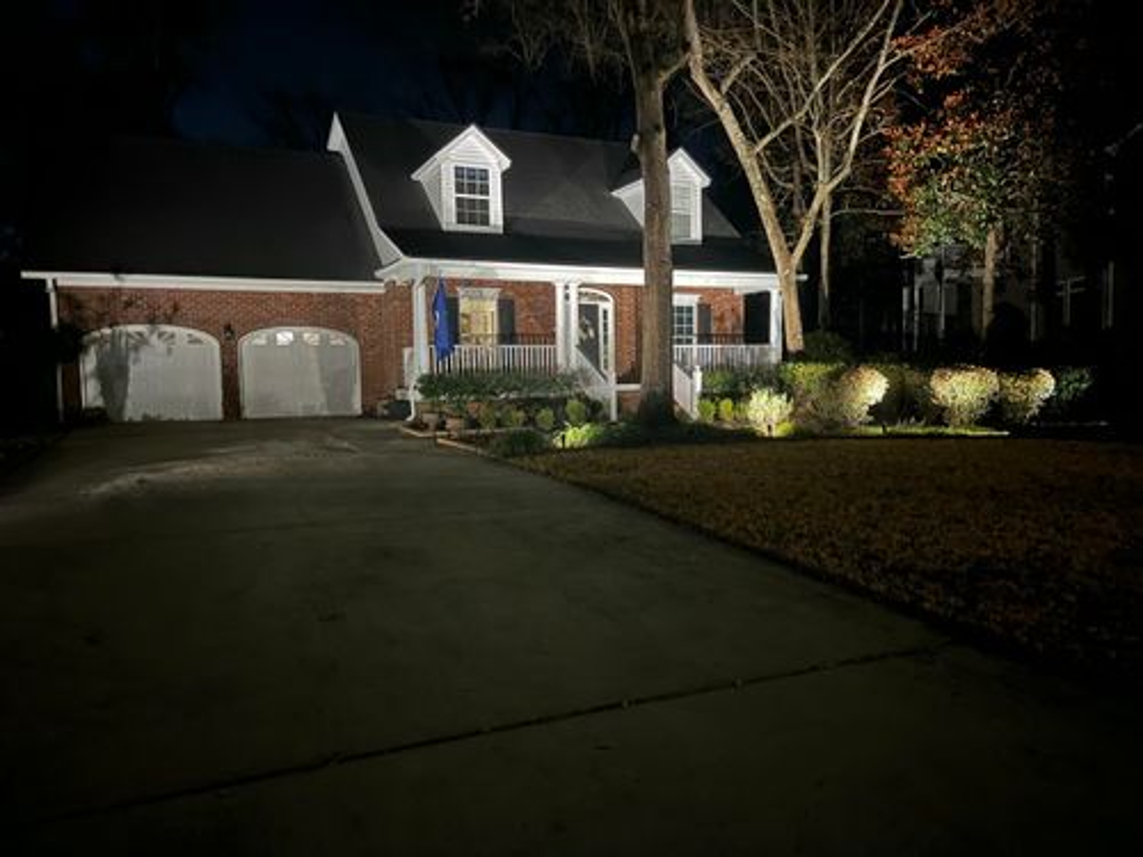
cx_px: 572
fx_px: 859
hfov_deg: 67.3
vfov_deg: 53.1
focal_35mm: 26
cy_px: 428
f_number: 1.6
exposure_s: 1/5
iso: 800
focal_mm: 5.1
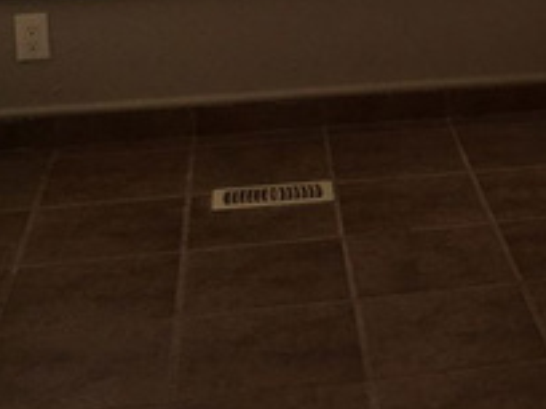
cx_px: 597
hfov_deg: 20.5
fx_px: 1435
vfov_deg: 15.6
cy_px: -94
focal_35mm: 91
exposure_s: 1/120
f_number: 2.2
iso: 40
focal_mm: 4.15
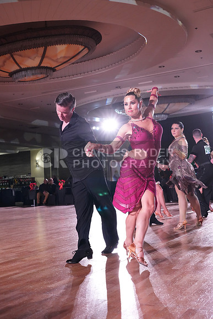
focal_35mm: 43
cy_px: 160
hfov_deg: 31.2
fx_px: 381
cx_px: 106
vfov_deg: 45.4
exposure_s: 1/320
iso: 5000
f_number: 5
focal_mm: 43
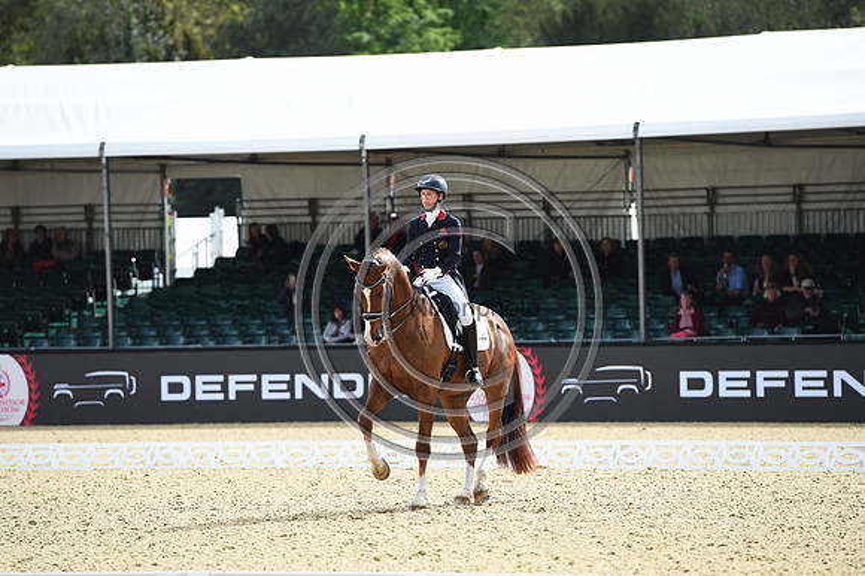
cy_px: 288
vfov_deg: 6.9
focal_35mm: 200
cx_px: 432
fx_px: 4803
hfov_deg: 10.3
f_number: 4.5
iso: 400
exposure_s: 1/1250
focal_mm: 200
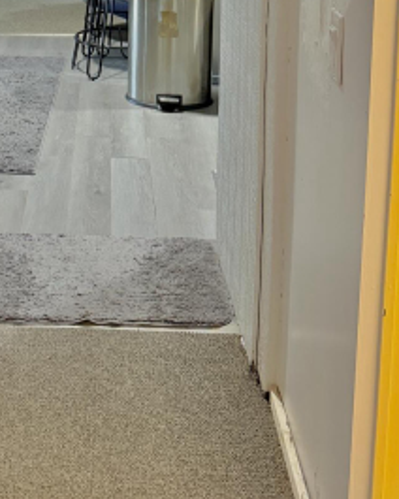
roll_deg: +0.4
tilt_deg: -8.7
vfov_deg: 28.7
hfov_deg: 25.1
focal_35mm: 59
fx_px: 871
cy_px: -63
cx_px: 53
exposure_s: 1/60
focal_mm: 6.76
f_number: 1.78
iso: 500
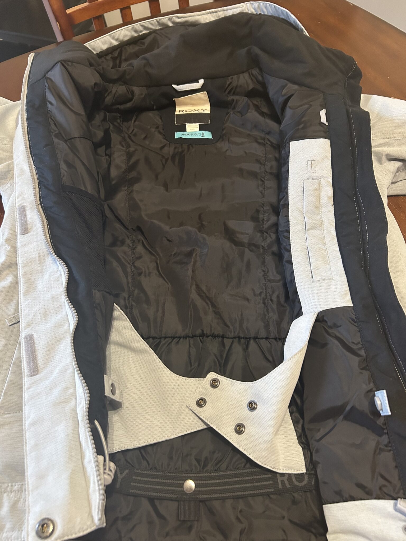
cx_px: 203
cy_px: 270
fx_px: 407
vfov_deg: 67.3
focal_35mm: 26
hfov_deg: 53.1
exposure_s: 1/40
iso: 400
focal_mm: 5.7
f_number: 1.5
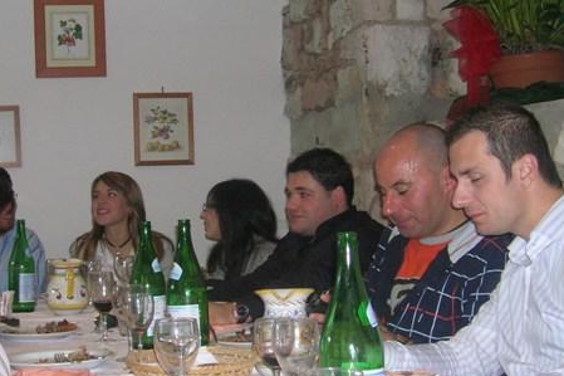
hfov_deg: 31.9
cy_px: 136
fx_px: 987
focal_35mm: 63
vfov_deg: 21.5
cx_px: 259
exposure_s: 1/60.1
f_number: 2.9
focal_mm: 5.7
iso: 101
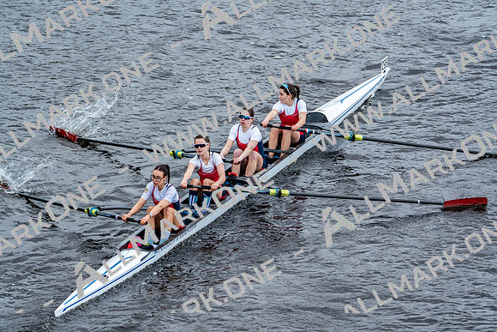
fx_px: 4115
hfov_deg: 6.9
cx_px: 248
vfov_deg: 4.6
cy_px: 166
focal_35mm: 298
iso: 1600
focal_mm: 298
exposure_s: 1/1250
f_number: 5.6
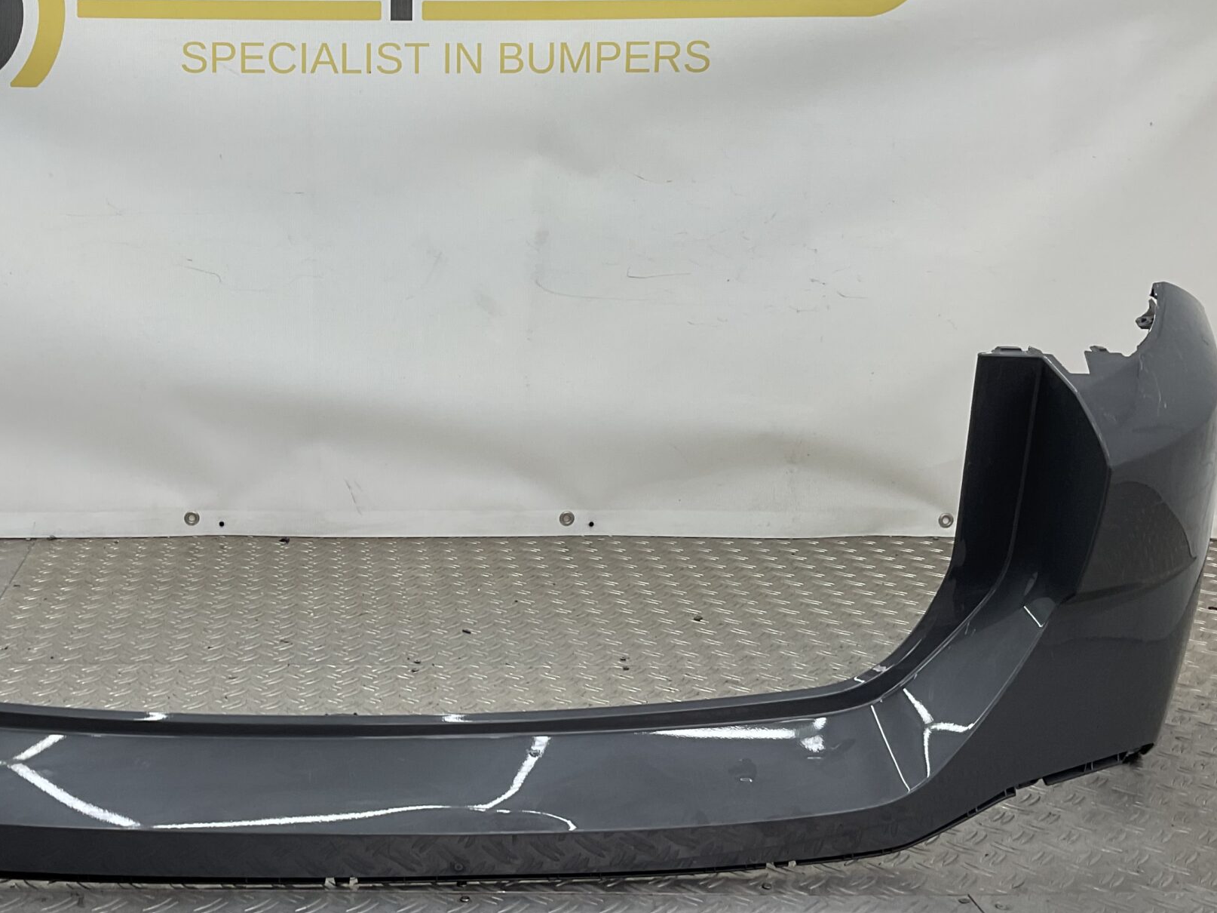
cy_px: 457
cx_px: 337
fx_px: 1617
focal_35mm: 46
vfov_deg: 31.5
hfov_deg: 40.3
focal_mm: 3
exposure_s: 1/120
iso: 16
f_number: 1.8
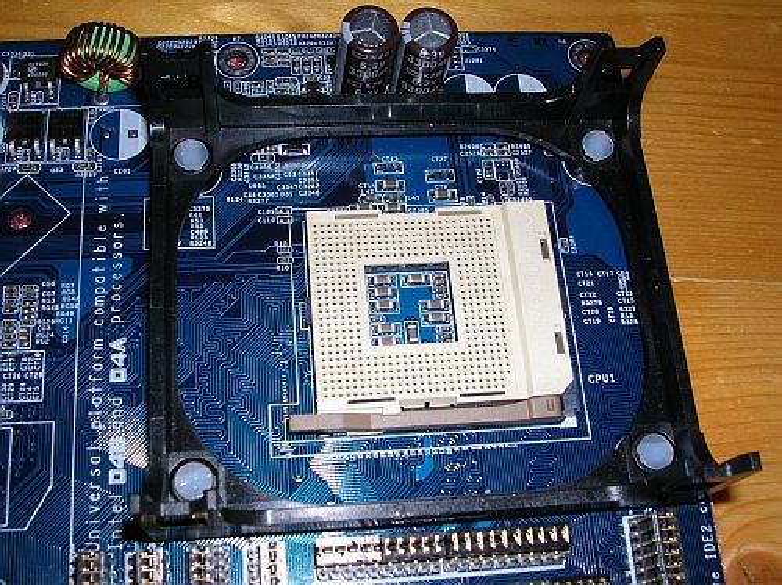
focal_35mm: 42
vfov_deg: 34.3
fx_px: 948
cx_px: 391
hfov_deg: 44.8
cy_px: 292
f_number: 6.1
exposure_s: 1/60.1
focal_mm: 7.1
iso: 50
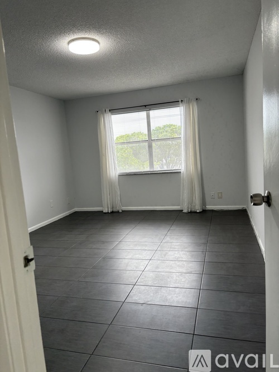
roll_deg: +4.1
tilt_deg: -7.1
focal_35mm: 26
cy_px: 186
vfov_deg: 67.3
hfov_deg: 53.0
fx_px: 279
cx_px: 140
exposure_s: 1/120
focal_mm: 5.96
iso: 100
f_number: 1.6
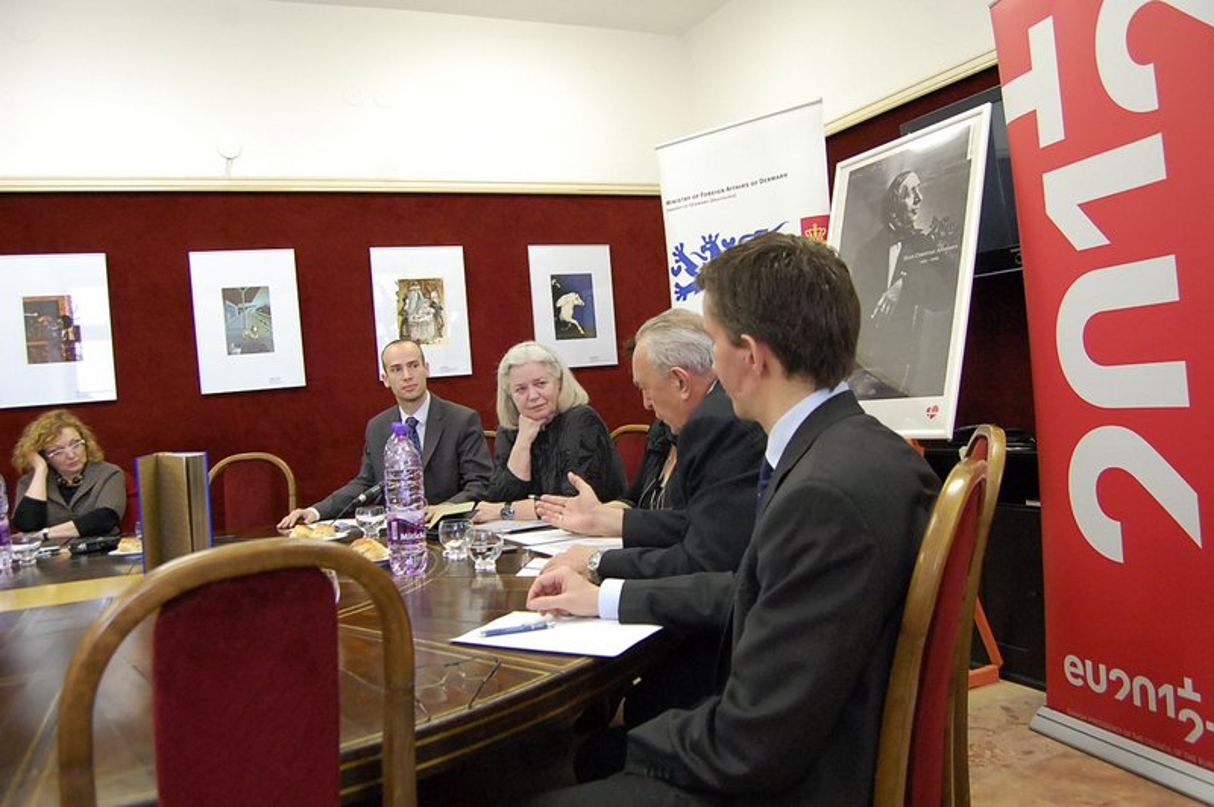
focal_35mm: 27
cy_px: 404
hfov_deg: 67.4
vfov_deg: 47.9
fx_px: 910
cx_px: 607
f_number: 4
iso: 1600
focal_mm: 18
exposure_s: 1/60
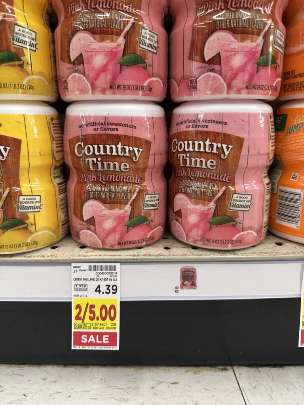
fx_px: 281
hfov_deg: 56.8
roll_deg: +2.5
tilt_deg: -11.6
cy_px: 202
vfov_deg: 71.6
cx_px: 152
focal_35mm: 24
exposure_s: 1/61
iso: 160
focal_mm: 6.86
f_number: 1.78
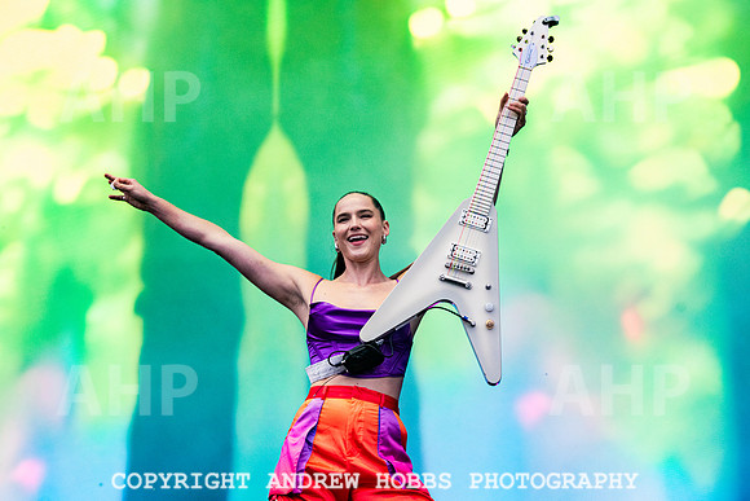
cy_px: 250
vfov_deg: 11.4
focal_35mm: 120
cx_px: 375
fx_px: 2500
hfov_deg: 17.1
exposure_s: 1/2000
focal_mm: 120
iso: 1250
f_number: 5
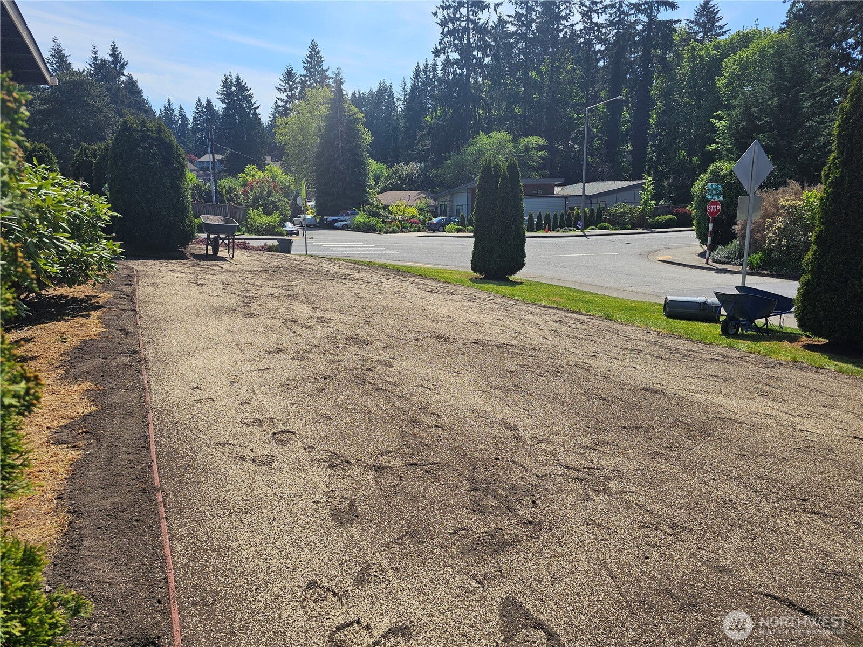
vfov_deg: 58.9
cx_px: 432
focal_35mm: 23
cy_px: 324
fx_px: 573
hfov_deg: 73.9
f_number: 1.7
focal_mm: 6.3
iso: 10
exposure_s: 1/834
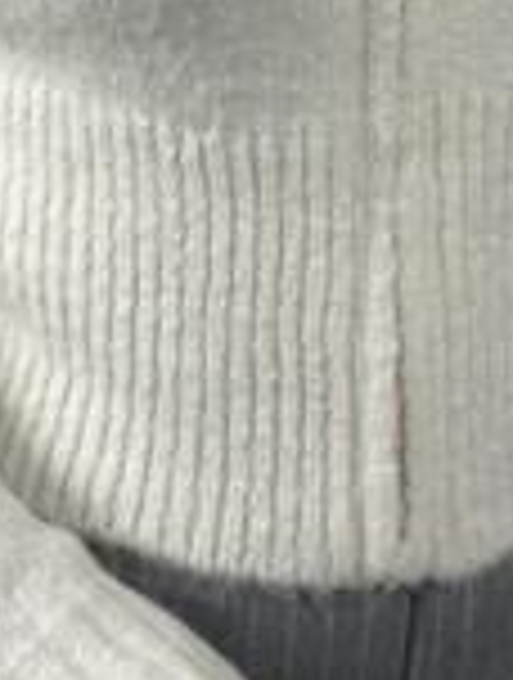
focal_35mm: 131
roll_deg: +3.6
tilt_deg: -37.9
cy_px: 11
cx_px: 310
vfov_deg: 14.8
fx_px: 2578
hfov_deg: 11.4
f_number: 1.78
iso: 64
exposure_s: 1/149
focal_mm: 6.86
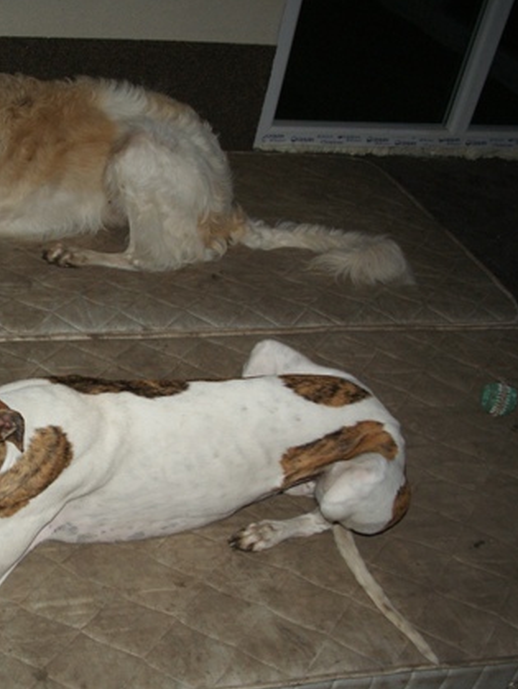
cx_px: 39
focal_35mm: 44
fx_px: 877
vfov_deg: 42.9
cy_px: 345
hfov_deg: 31.2
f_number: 5.6
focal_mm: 20
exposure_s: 1/60
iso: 400
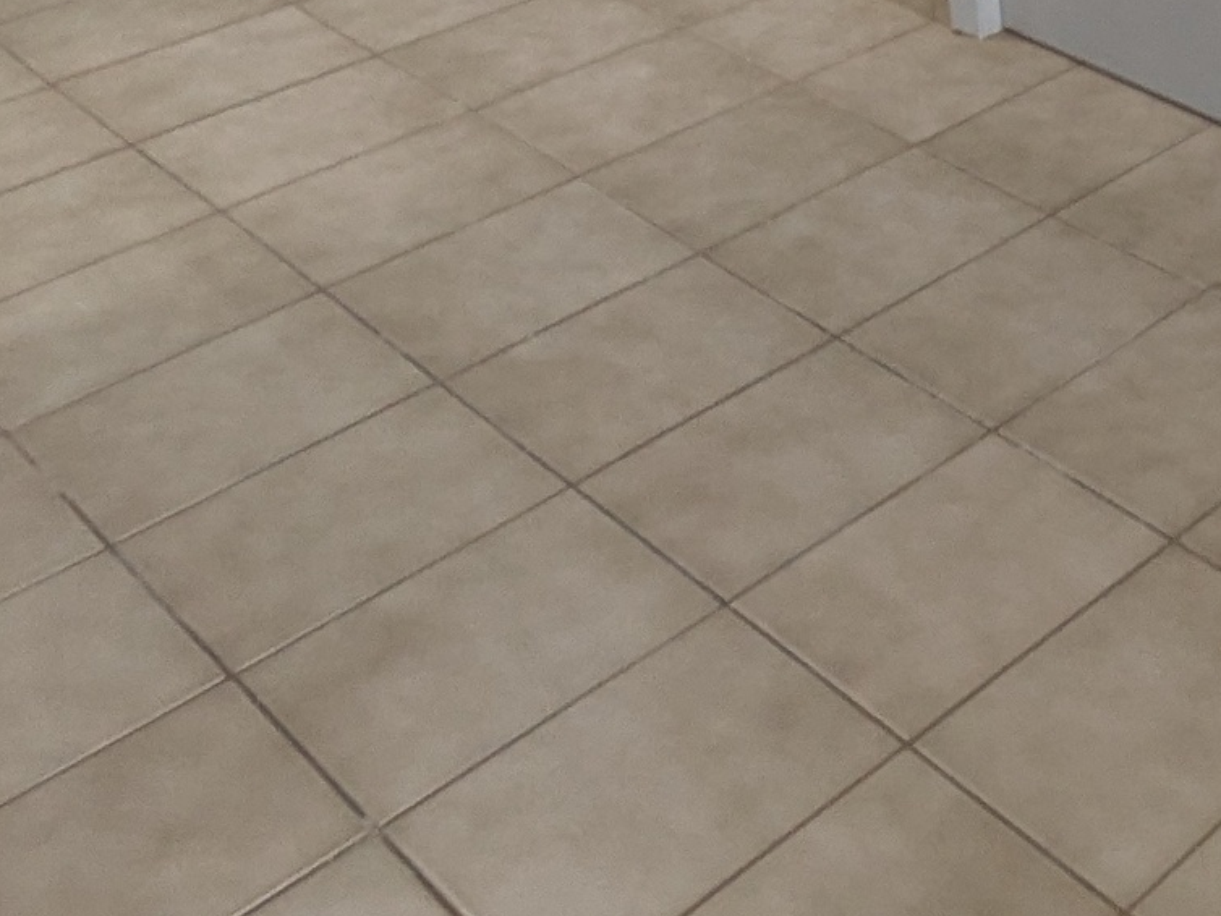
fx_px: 2011
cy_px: -591
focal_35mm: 57
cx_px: 1804
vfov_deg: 20.5
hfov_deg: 25.7
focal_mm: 1.83
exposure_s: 1/24
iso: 80
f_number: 2.2
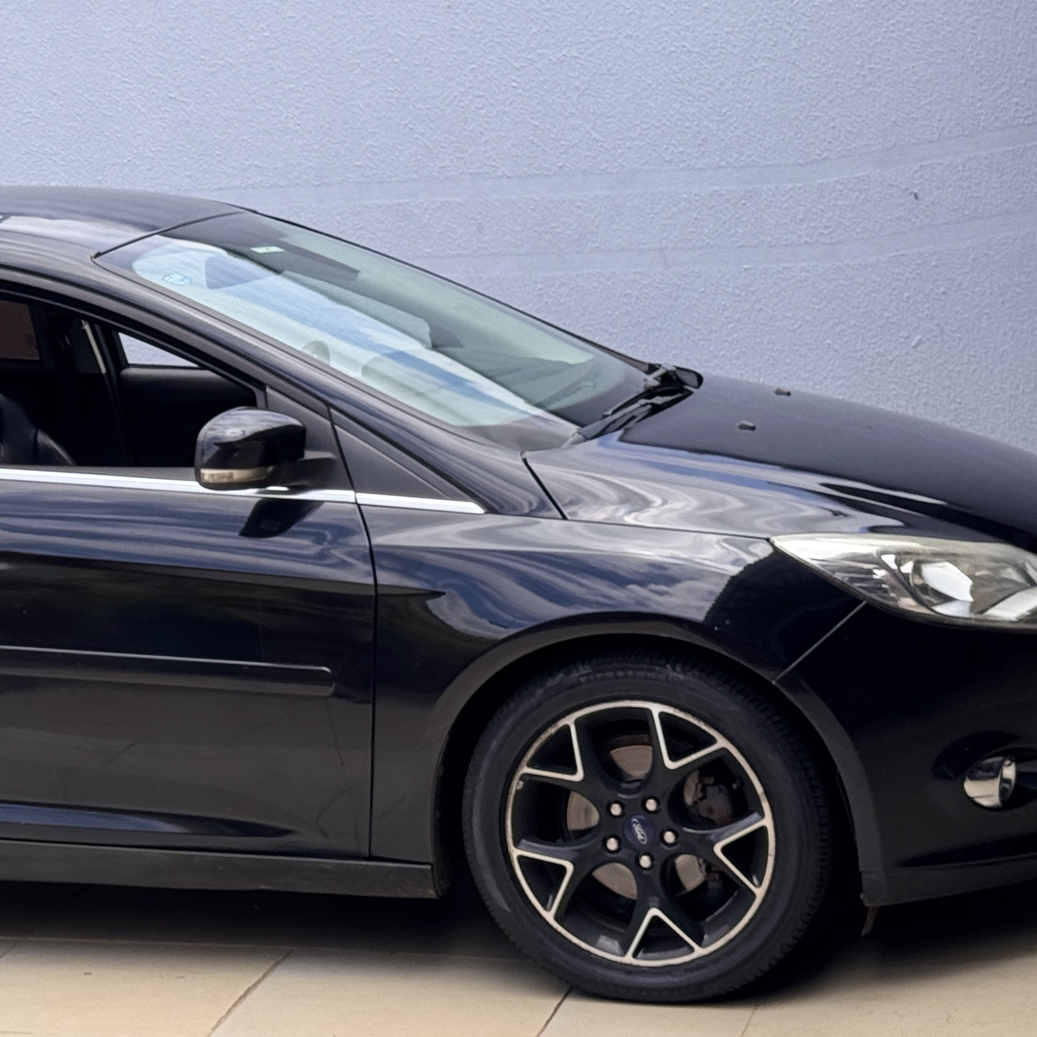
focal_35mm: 96
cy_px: 253
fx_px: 3254
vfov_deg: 18.0
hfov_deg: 17.8
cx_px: 47
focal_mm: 6.76
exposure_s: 1/2959
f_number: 1.78
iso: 64
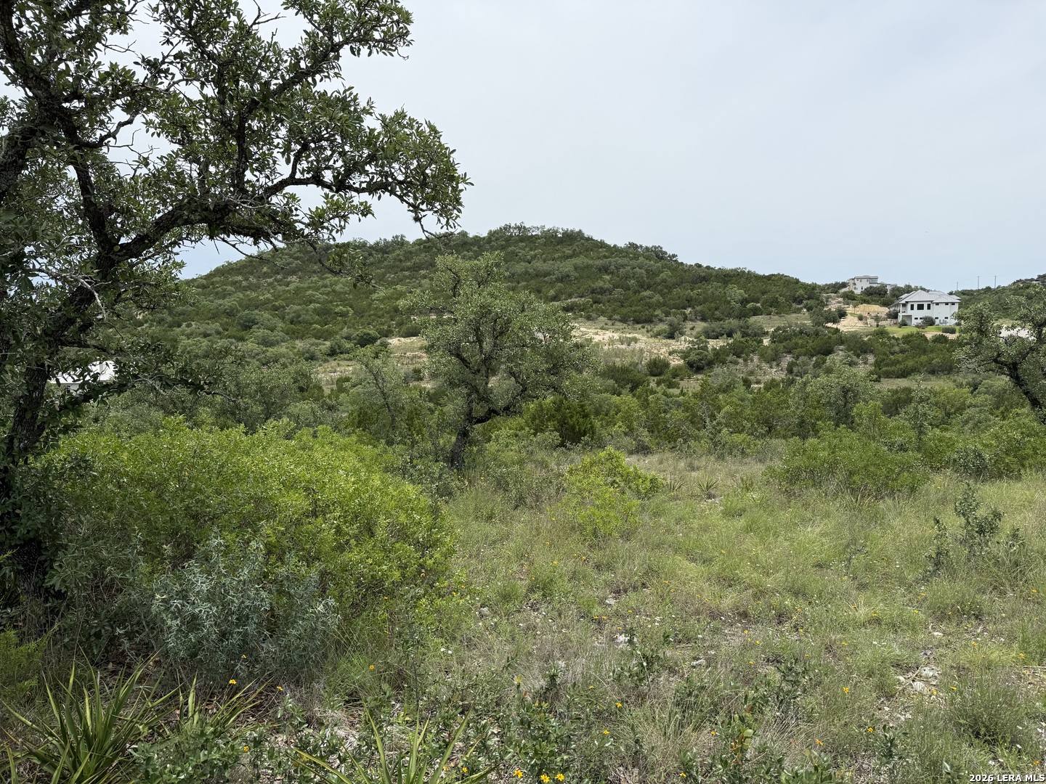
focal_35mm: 24
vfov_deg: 56.8
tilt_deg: -4.0
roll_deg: +0.4
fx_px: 725
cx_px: 523
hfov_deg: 71.6
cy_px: 392
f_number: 1.78
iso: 80
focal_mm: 6.76
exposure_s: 1/5319
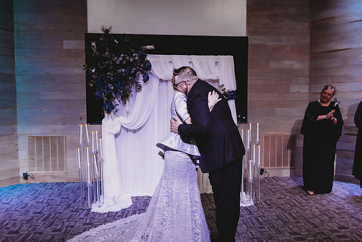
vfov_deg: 51.1
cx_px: 186
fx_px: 253
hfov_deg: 71.2
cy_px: 121
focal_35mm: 25
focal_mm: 24
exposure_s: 1/125
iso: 400
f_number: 2.2
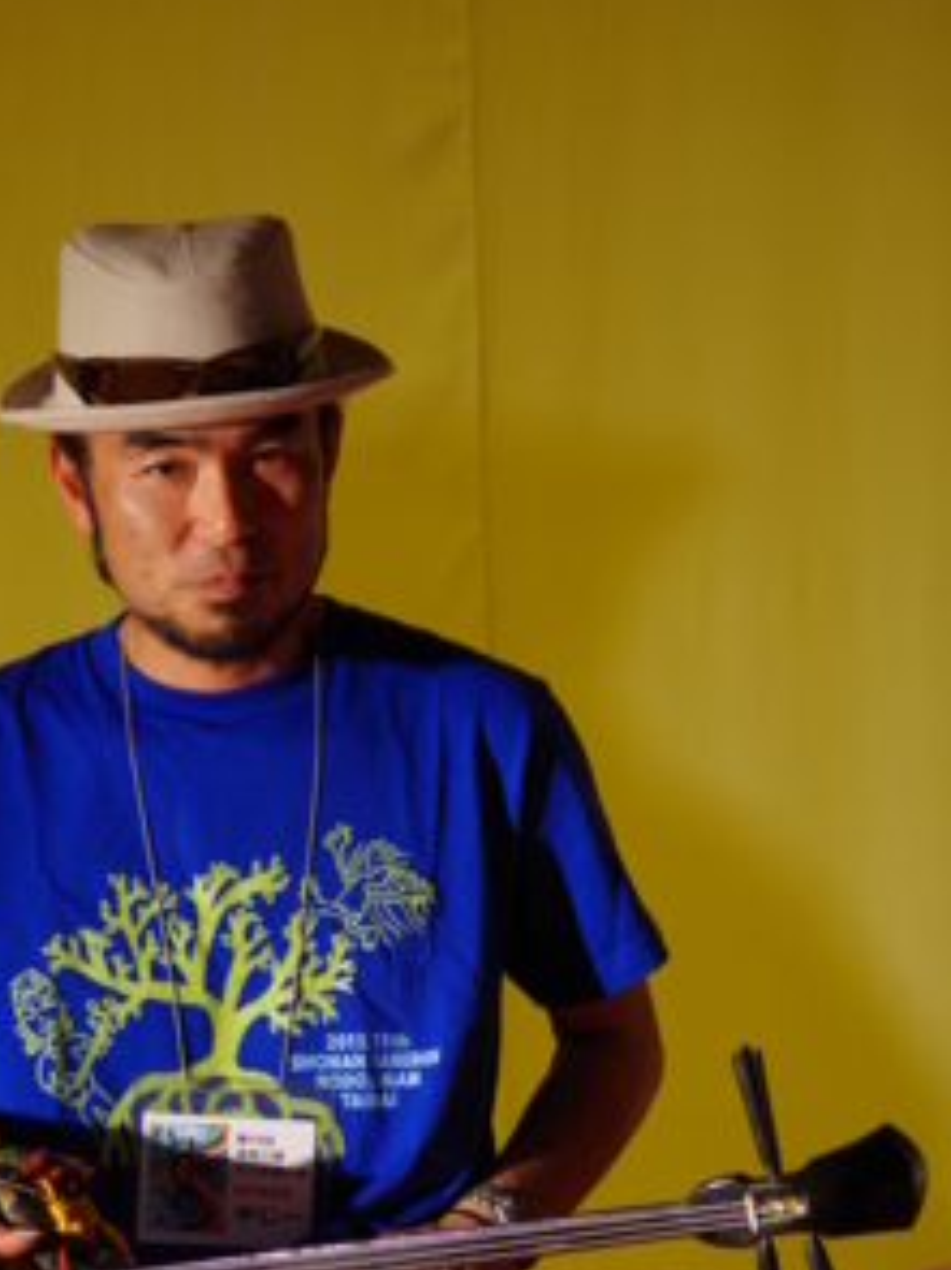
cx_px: 290
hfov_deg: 8.9
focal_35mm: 166
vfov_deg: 11.9
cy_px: 1007
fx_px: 6085
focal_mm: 67.5
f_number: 4.5
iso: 400
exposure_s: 1/125
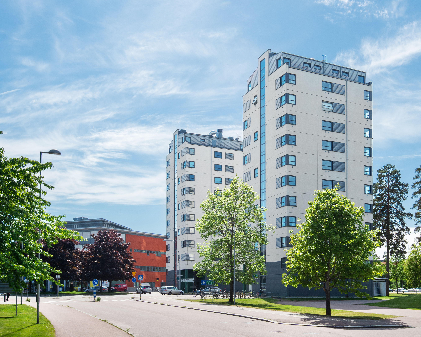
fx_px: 461
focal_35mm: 37
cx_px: 254
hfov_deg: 48.8
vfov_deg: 40.1
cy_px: 166
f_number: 7.1
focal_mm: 32
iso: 200
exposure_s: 1/1000
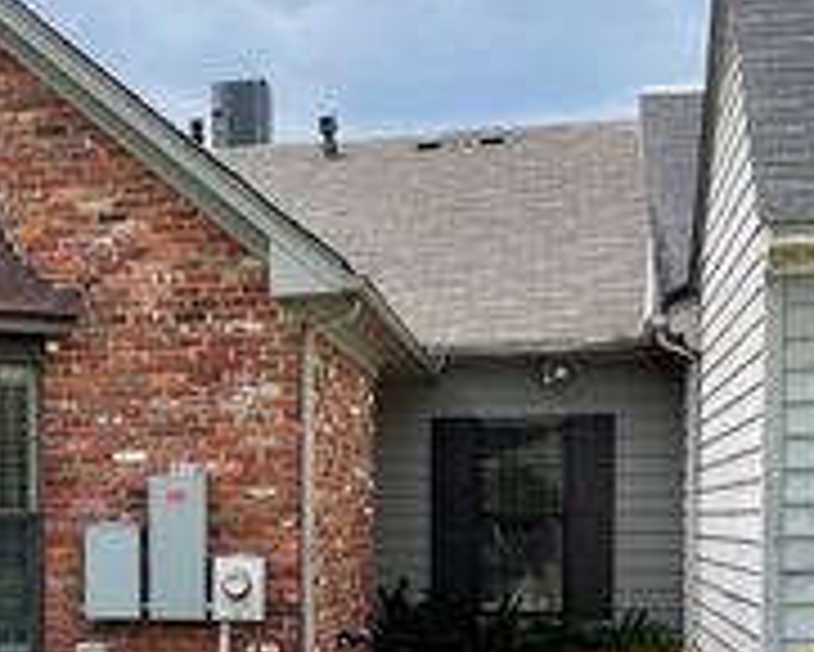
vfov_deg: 21.5
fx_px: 1687
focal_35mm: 70
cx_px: 139
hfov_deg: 26.5
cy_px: 569
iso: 32
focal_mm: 4.2
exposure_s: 1/3509
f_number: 1.6
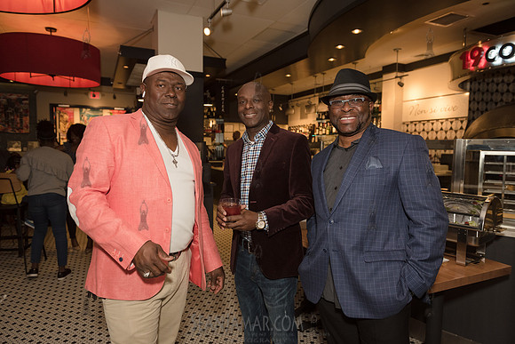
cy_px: 172
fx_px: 343
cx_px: 258
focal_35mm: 24
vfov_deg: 53.2
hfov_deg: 73.7
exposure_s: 1/400
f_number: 3.5
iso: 1250
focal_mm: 24
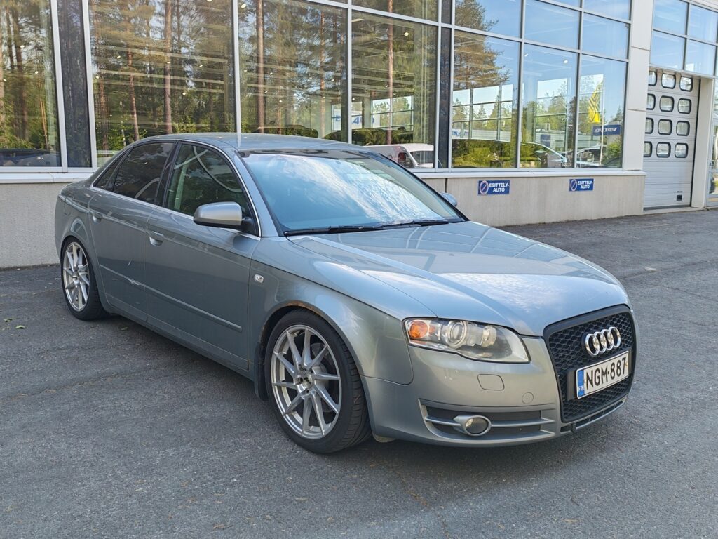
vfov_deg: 44.2
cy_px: 270
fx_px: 664
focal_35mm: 32
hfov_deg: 56.8
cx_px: 359
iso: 50
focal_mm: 5.4
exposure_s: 1/650
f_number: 1.6
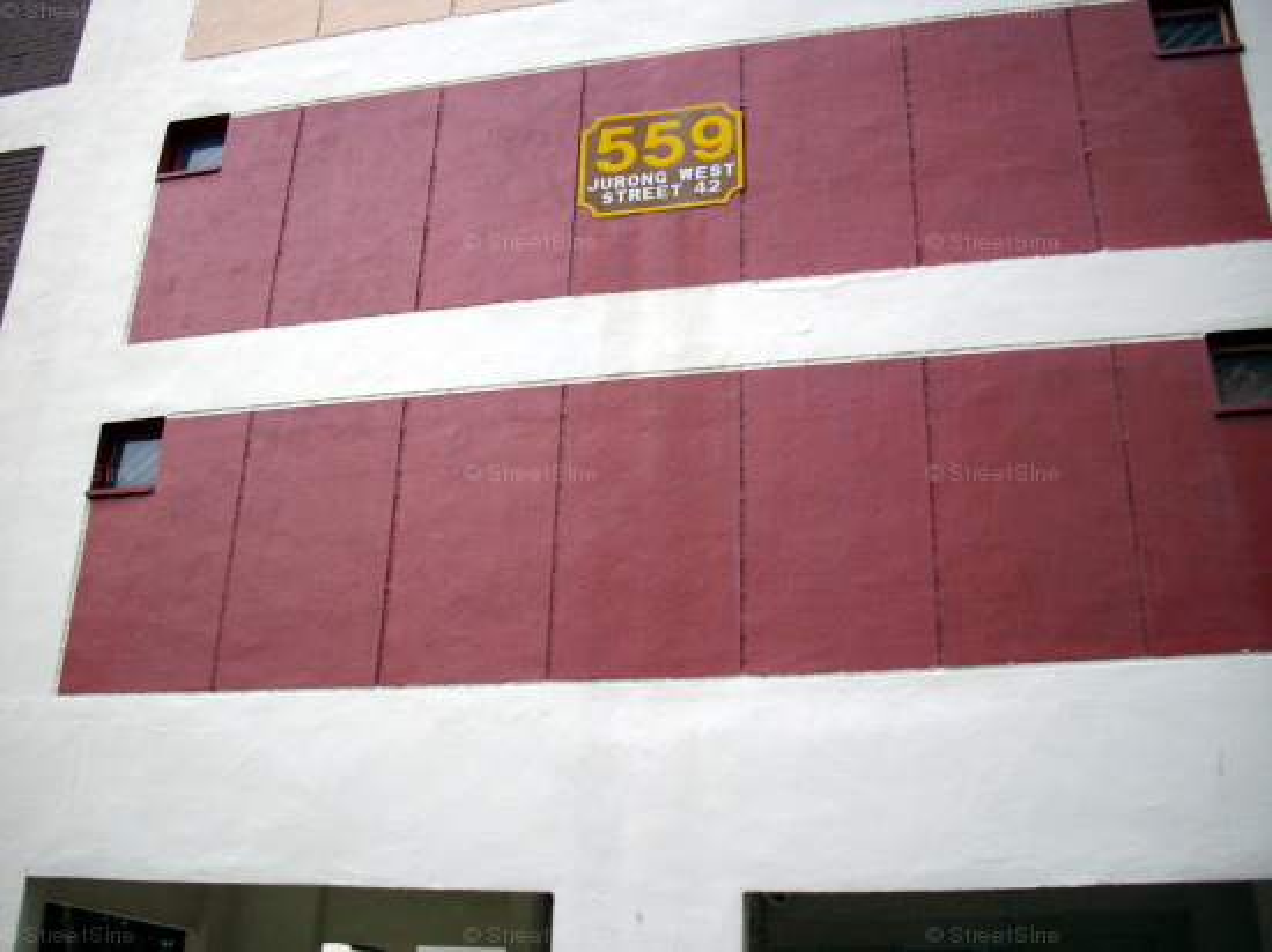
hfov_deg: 50.2
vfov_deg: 38.6
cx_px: 636
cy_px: 476
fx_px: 1359
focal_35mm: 37
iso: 166
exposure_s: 1/50
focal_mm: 6.2
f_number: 2.8
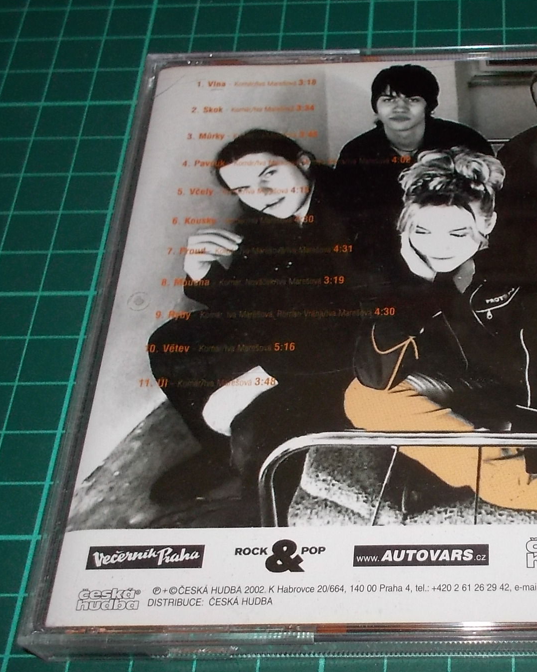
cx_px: 471
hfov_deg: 30.2
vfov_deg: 38.7
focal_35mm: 48
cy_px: 396
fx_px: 954
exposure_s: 1/30
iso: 200
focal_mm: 4.1
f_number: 3.3
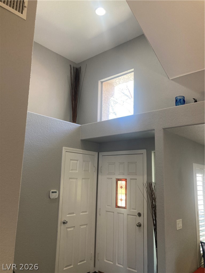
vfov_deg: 63.4
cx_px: 102
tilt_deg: +13.7
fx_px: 221
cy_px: 136
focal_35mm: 28
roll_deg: -0.8
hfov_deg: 49.7
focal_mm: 3.99
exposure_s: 1/60
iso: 100
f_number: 1.8
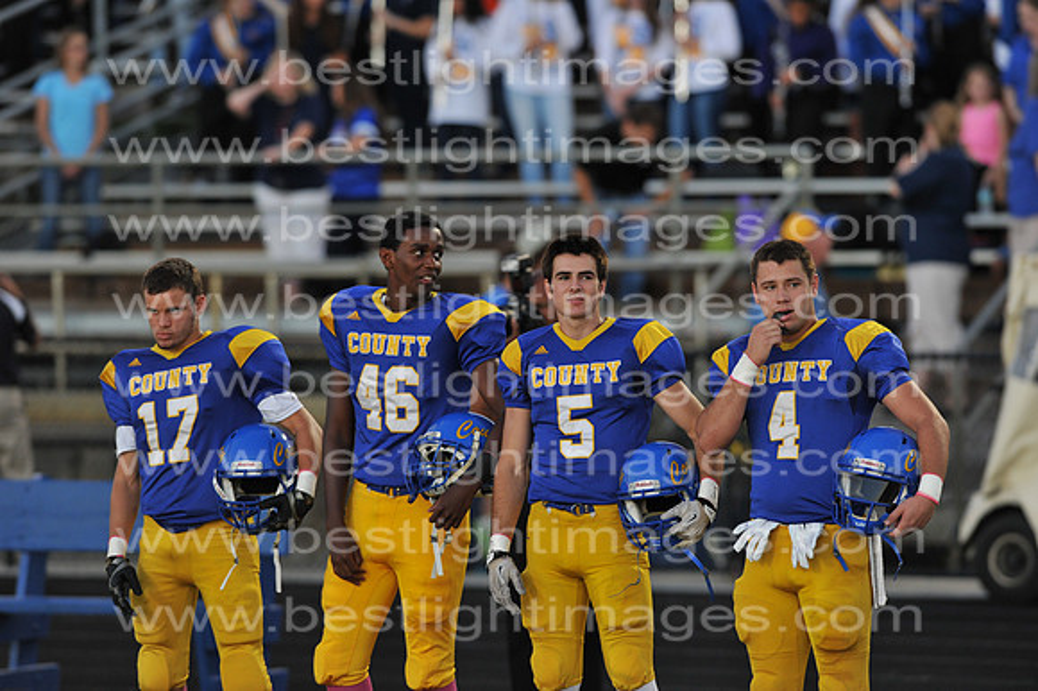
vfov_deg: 4.6
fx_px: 8645
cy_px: 346
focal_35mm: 300
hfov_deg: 6.9
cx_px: 519
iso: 1600
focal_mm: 300
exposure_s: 1/400
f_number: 4
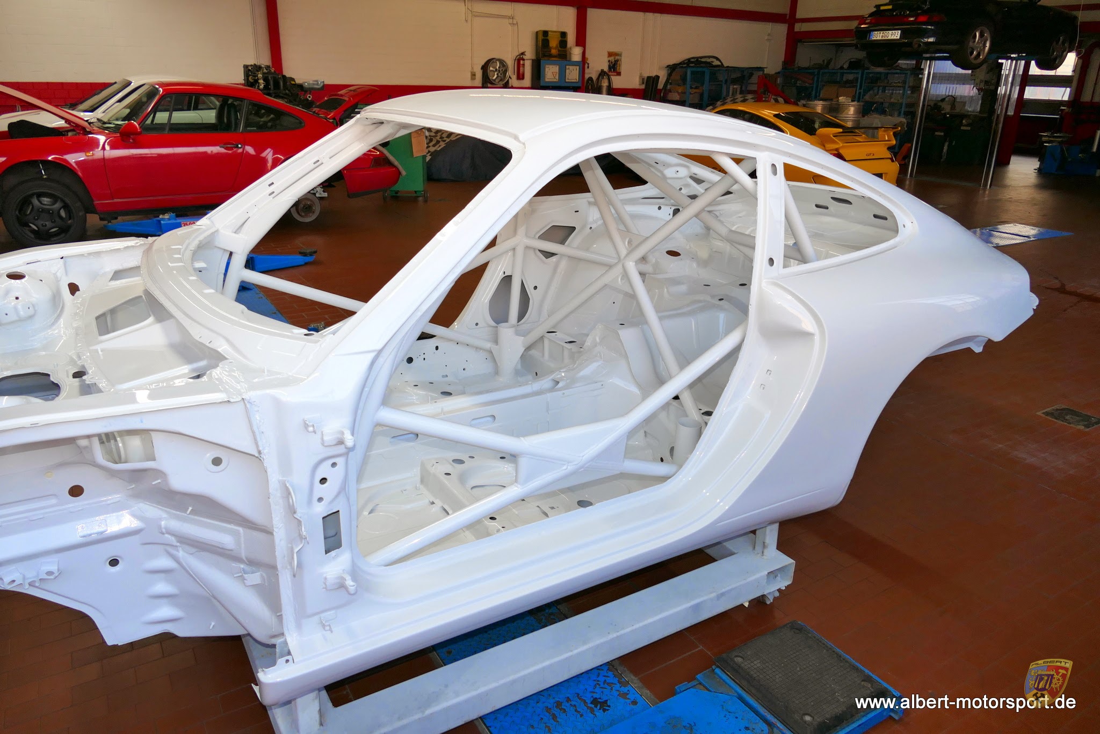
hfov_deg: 71.5
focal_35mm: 25
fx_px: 764
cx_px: 550
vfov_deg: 51.3
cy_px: 367
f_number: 2.8
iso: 125
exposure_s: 1/100
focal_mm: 9.12
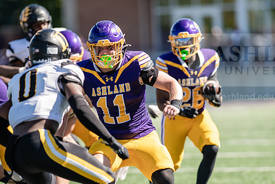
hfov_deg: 5.2
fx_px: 3042
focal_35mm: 398
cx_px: 169
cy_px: 110
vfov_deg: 3.5
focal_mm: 300
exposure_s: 1/1000
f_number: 3.2
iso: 200
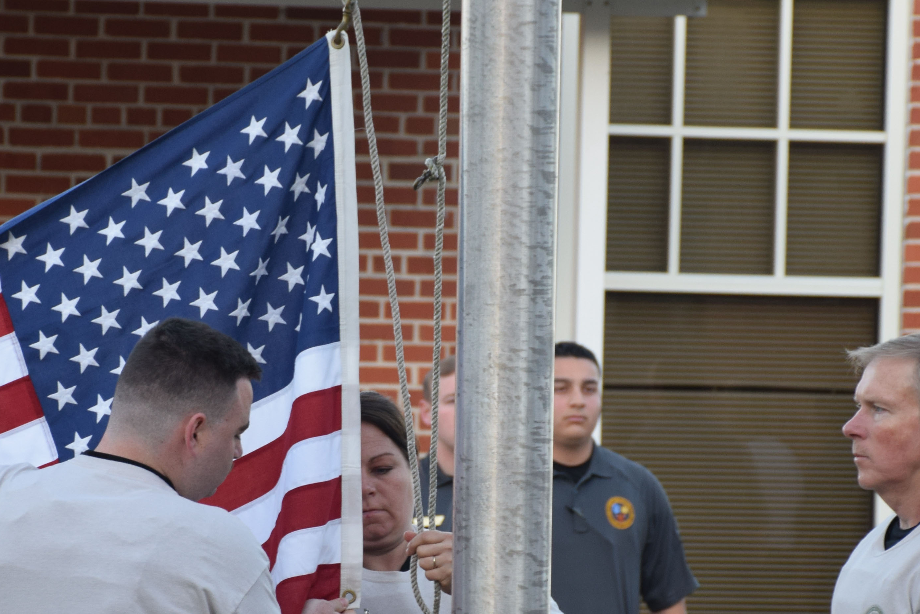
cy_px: 457
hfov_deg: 6.4
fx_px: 8255
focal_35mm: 323
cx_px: 397
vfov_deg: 4.3
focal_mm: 100
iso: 400
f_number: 6.3
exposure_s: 1/160
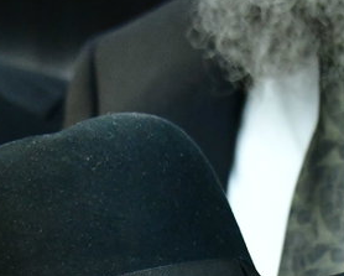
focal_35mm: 307
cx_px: 235
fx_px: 3129
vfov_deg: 5.0
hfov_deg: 6.3
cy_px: 530
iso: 2500
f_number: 5.6
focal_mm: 65
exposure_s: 1/125
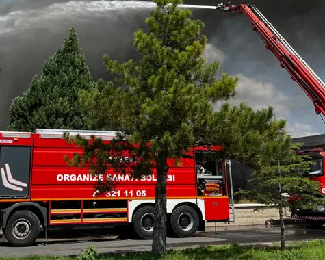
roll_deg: -0.5
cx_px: 138
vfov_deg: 31.7
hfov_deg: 39.4
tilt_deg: +11.8
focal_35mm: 47
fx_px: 452
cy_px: 77
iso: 50
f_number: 1.5
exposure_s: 1/2695
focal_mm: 5.7
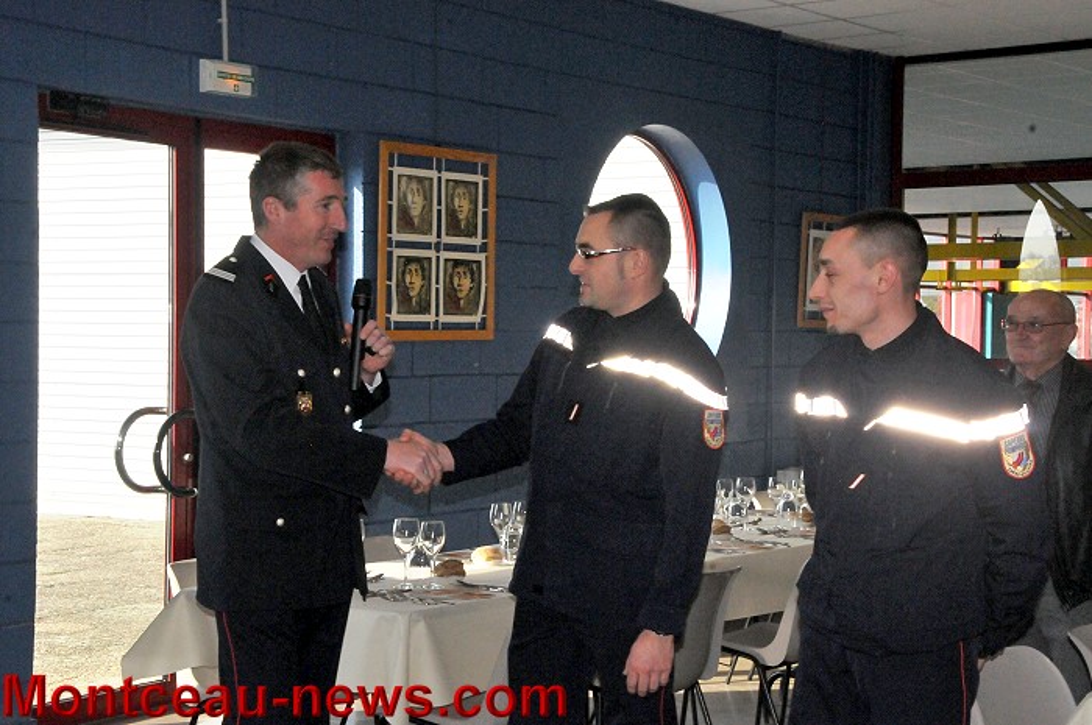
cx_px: 546
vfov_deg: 20.6
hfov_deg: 30.5
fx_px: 2000
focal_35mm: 66
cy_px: 362
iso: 3200
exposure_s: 1/250
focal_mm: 44
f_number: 22
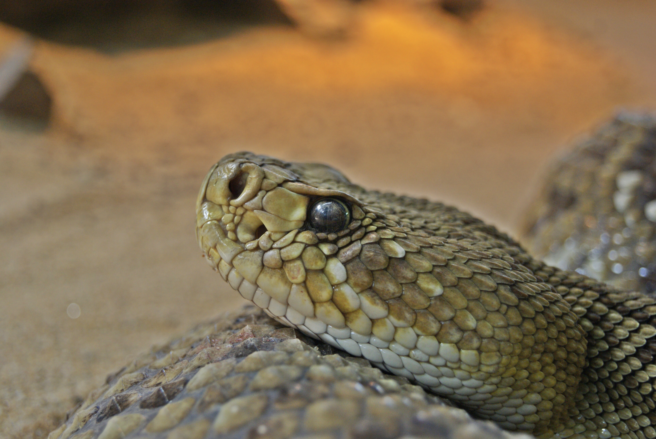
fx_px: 1505
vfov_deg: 16.6
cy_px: 220
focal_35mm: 82
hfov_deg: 24.6
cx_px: 328
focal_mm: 55
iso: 400
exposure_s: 1/80
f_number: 5.6
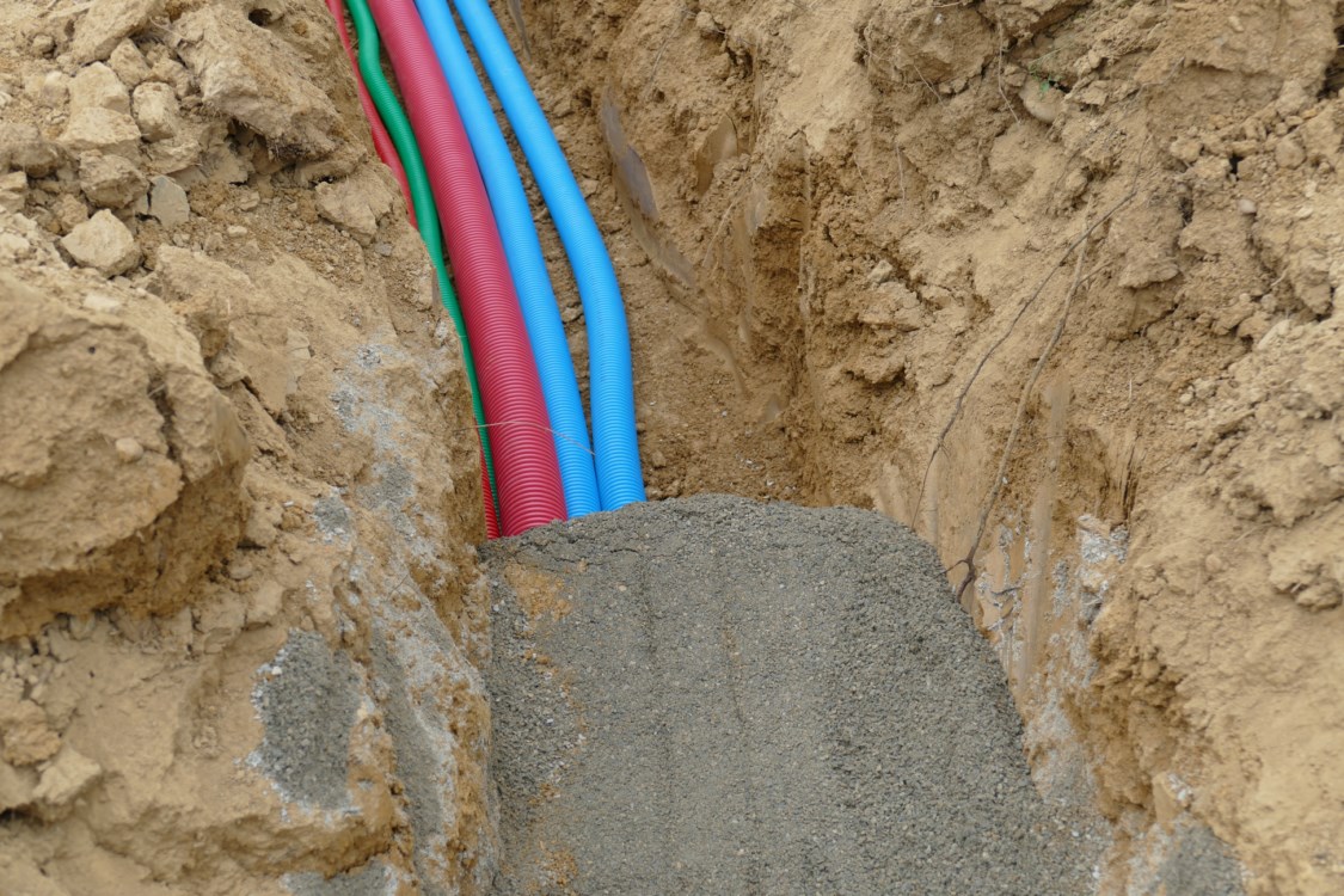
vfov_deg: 23.0
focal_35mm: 59
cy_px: 448
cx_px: 672
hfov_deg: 33.9
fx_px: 2202
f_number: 3.5
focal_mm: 21.41
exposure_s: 1/160
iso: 125
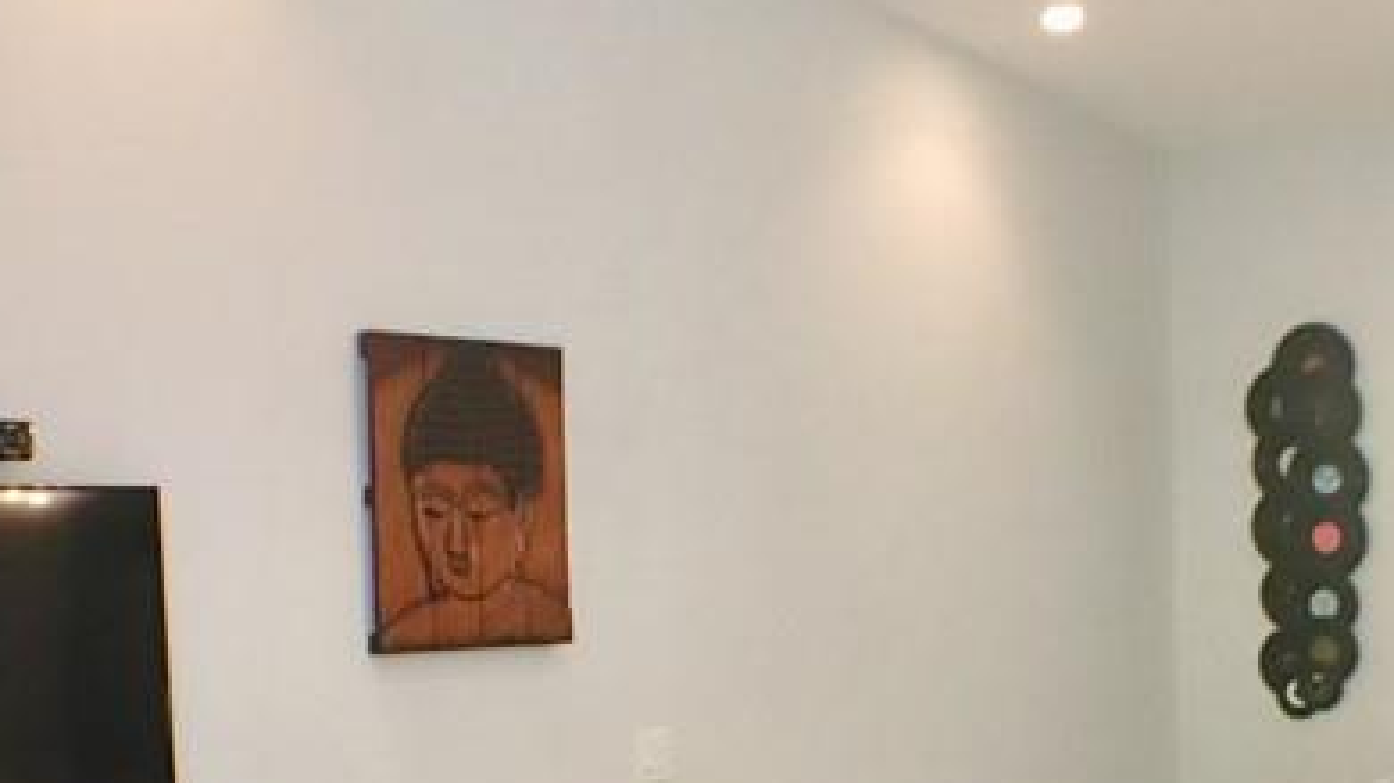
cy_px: 837
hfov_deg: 25.5
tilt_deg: -6.3
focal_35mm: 83
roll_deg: +2.0
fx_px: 3067
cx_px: 858
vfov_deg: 14.3
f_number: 2.2
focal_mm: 4.15
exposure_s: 1/15
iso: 50
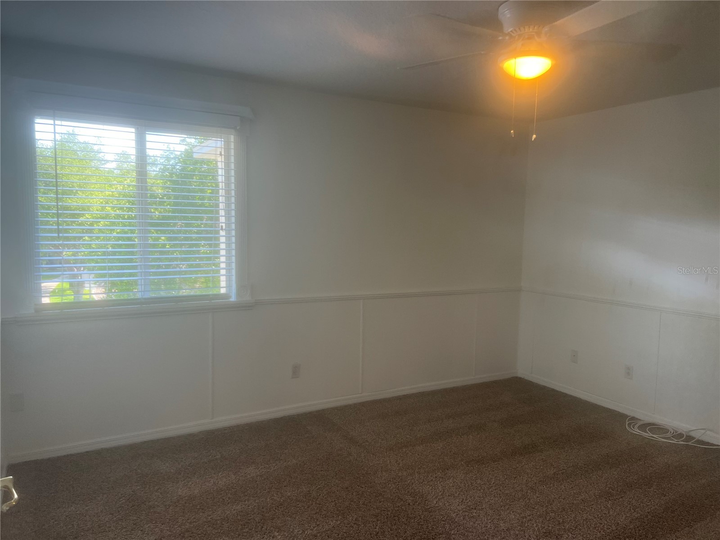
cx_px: 360
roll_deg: -1.2
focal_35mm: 26
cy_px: 270
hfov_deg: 67.3
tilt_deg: -4.7
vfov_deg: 53.1
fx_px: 541
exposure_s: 1/120
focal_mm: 5.7
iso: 80
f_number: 1.5
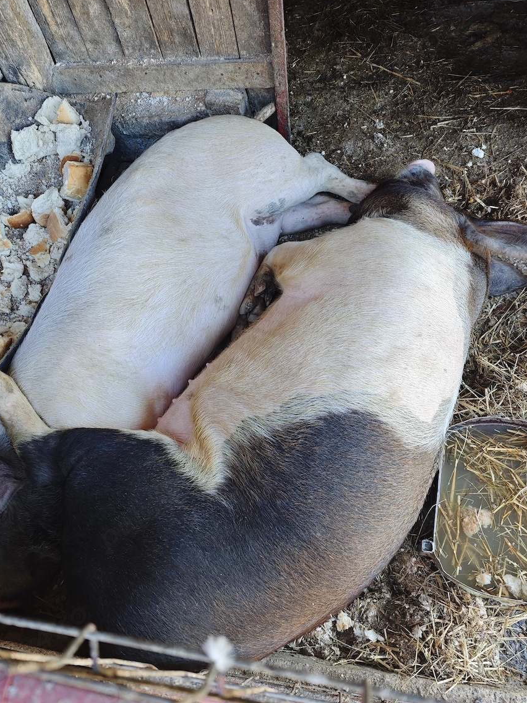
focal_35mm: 27
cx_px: 238
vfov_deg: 65.3
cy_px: 374
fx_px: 548
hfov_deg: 51.3
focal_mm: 6.55
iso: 80
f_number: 1.6
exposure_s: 1/100
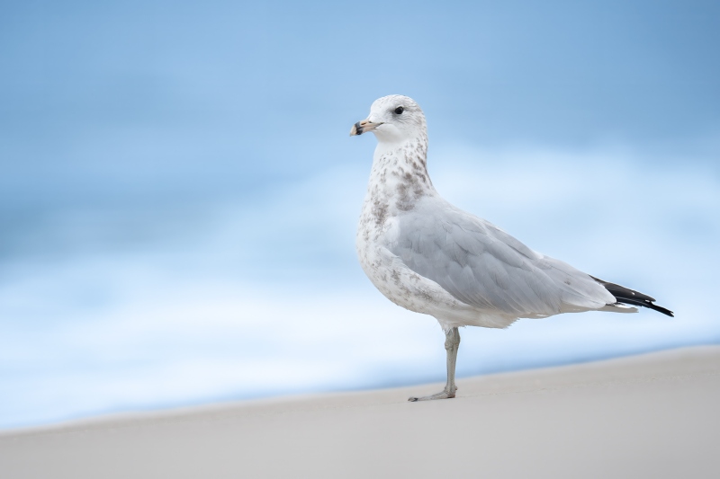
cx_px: 360
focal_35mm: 600
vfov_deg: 2.3
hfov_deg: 3.4
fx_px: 11997
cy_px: 240
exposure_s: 1/15
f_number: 4.5
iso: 160
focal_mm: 400
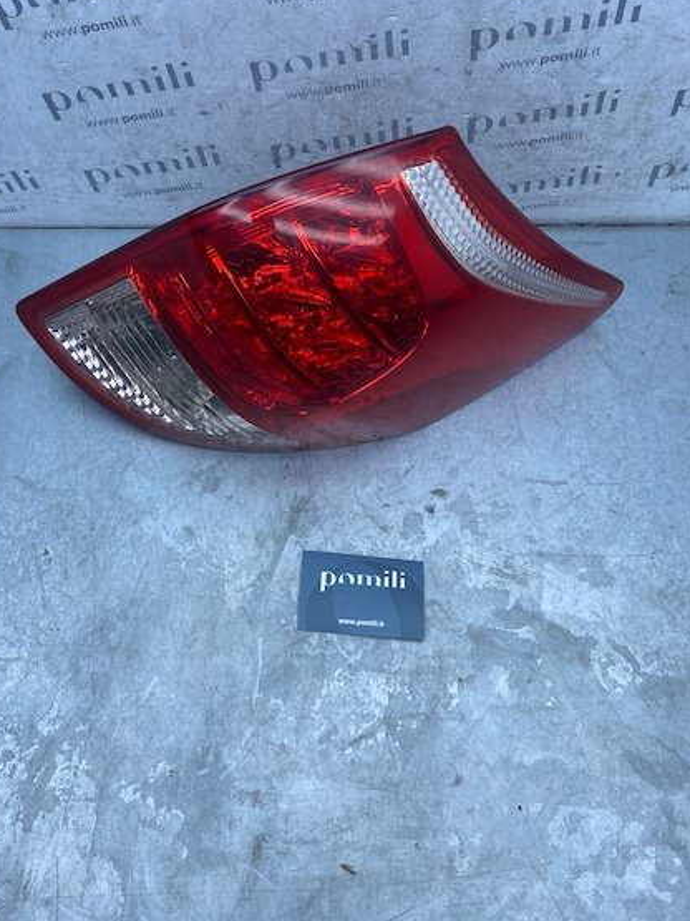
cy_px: 405
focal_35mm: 30
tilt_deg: -63.8
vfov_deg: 59.8
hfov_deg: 46.7
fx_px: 798
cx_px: 297
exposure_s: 1/839
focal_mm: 4.25
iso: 32
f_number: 1.8
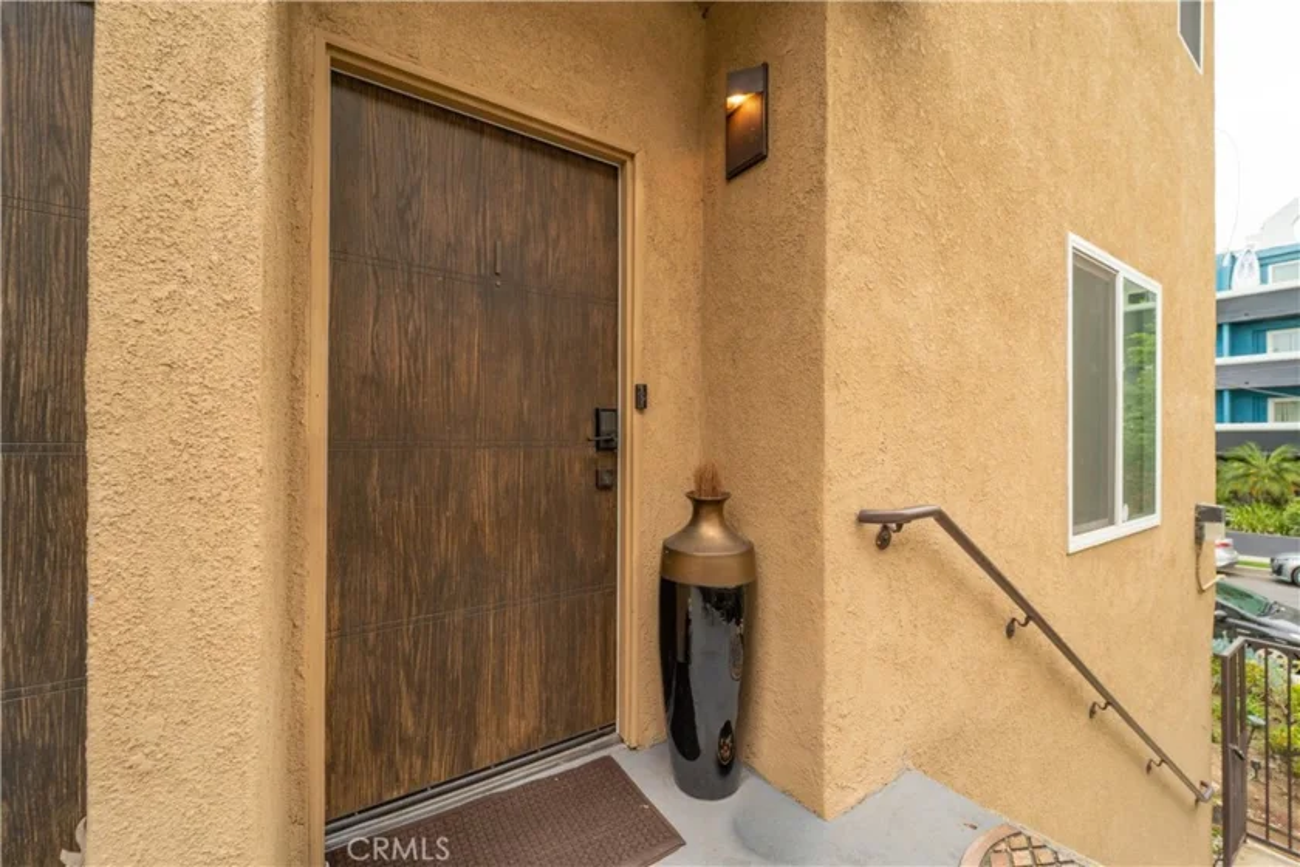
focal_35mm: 14
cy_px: 434
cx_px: 650
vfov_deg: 81.2
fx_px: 506
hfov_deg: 104.3
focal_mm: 14
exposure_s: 1/200
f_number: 7.1
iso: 100
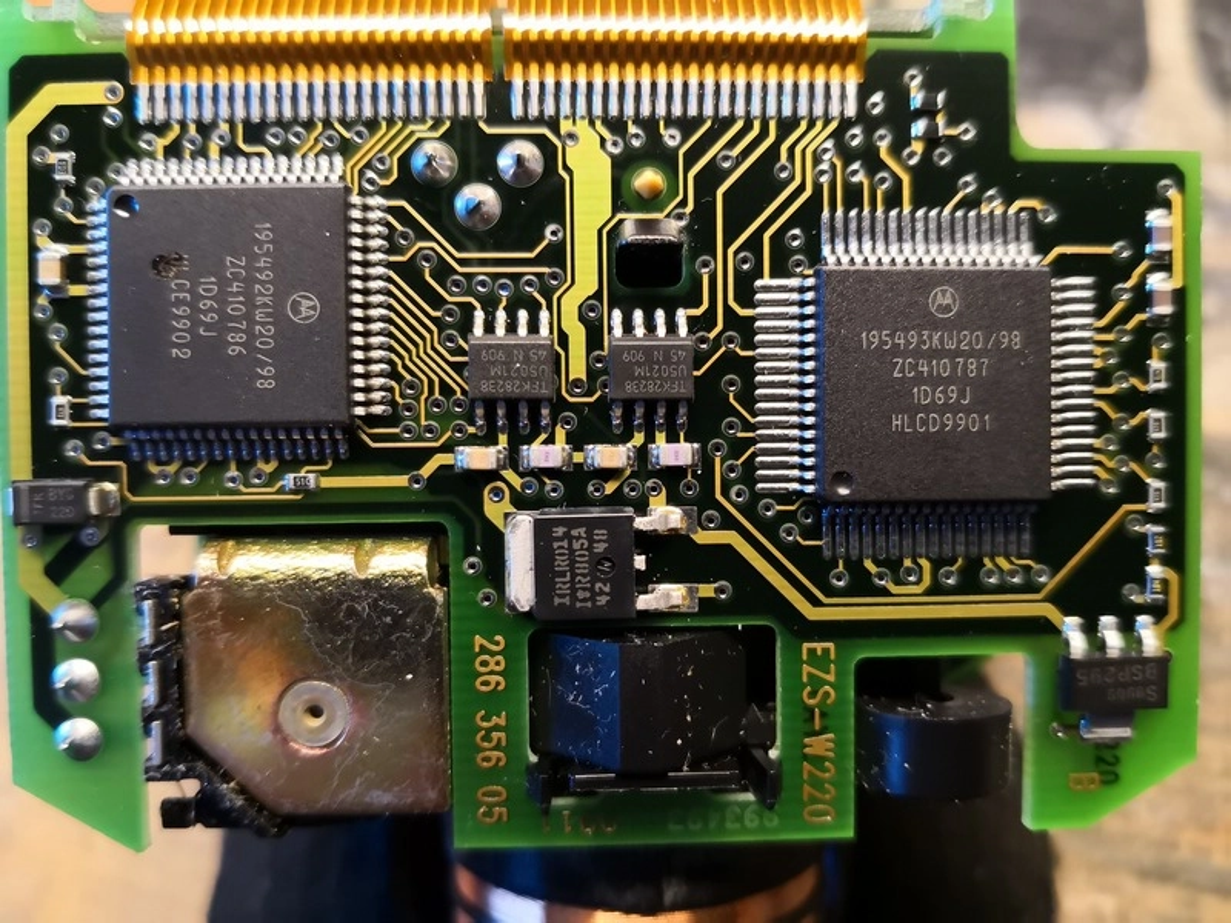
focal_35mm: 27
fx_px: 960
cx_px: 616
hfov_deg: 65.3
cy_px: 462
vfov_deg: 51.4
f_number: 1.6
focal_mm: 3.95
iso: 500
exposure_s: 1/120
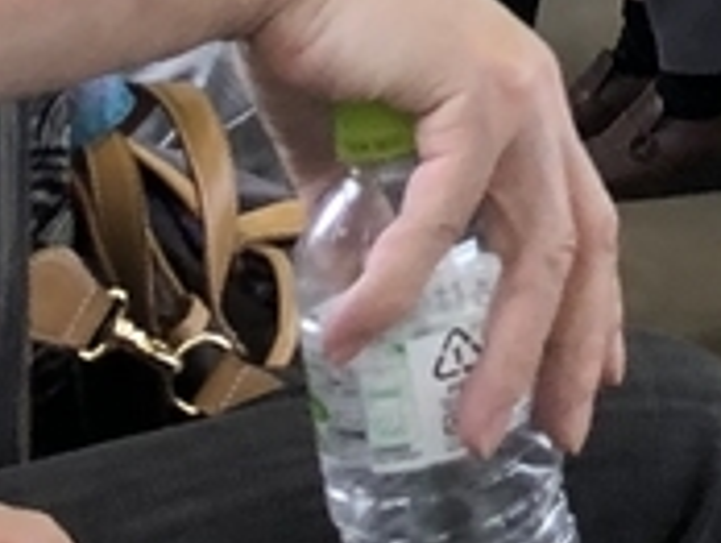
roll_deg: +1.6
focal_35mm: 193
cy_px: -982
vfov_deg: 7.0
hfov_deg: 9.2
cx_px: 1728
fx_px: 4025
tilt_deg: +2.2
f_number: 1.8
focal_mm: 3.99
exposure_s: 1/30
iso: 25
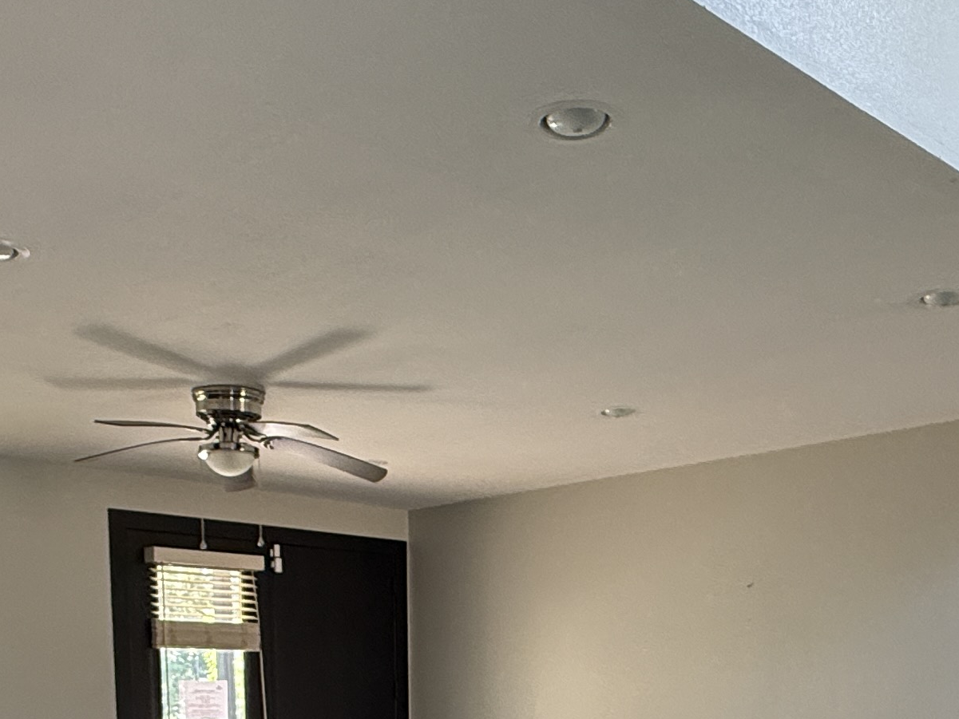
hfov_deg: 40.4
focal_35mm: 47
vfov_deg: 27.2
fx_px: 1302
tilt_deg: -6.8
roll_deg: +0.2
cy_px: 868
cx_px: 471
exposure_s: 1/99
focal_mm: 2.22
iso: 160
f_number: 2.2
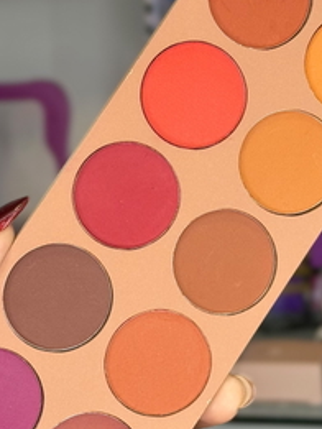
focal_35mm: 98
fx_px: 1214
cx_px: 214
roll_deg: +1.4
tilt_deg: -8.1
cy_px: 188
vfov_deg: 20.0
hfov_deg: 15.1
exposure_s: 1/121
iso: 64
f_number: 1.78
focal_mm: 6.76
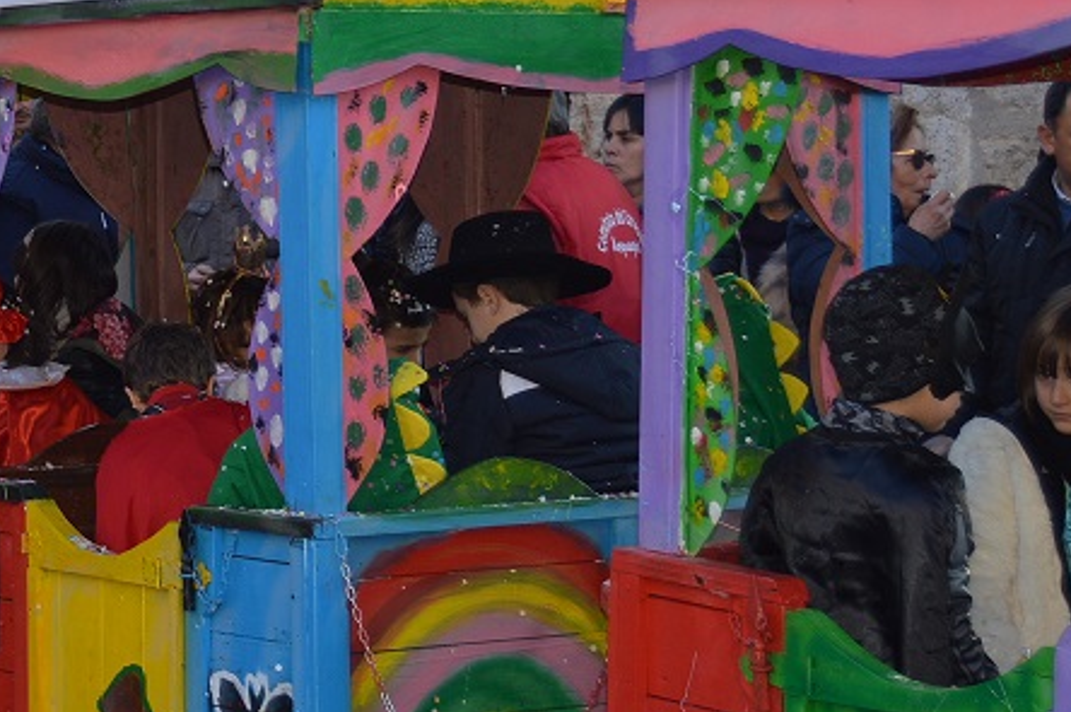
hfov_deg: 16.0
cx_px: -265
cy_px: 84
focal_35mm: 122
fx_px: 3625
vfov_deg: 11.1
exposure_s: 1/160
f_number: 4.5
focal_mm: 32
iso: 100
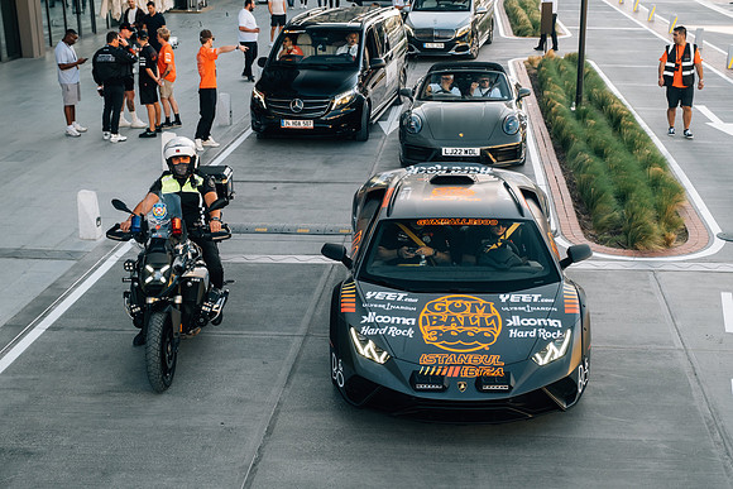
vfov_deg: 27.0
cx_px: 366
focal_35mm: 50
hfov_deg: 39.6
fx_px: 1018
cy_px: 244
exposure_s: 1/200
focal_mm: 33.2
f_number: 3.2
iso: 400
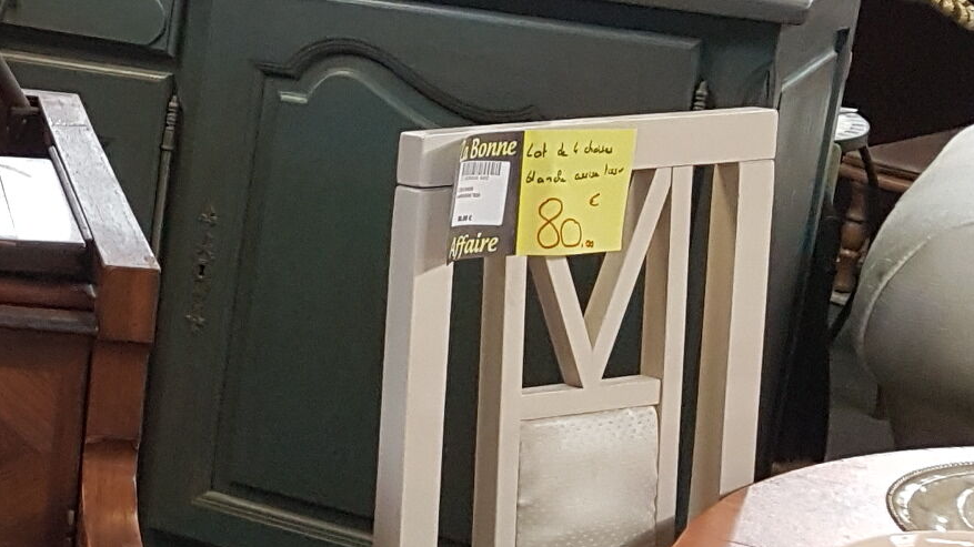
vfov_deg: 13.0
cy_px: 222
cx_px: -571
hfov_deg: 19.4
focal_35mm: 93
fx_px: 2402
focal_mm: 4.2
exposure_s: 1/50
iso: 160
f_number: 1.7
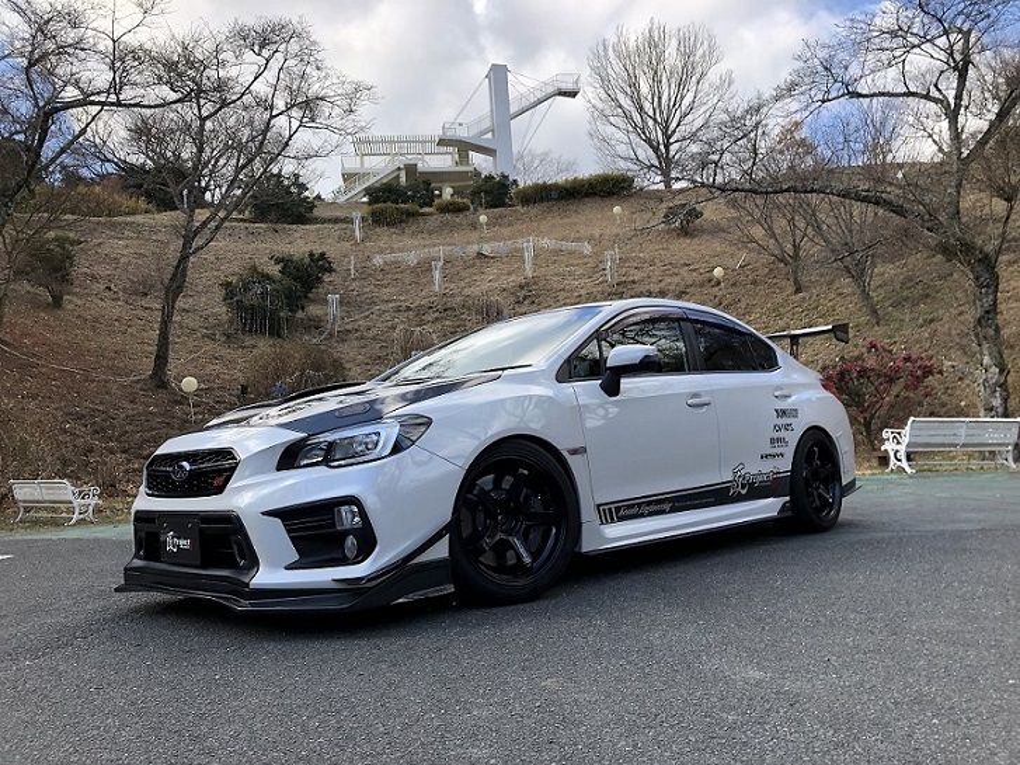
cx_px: 510
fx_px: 825
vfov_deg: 49.7
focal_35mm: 28
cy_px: 382
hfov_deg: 63.5
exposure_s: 1/466
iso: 20
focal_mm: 4
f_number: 1.8
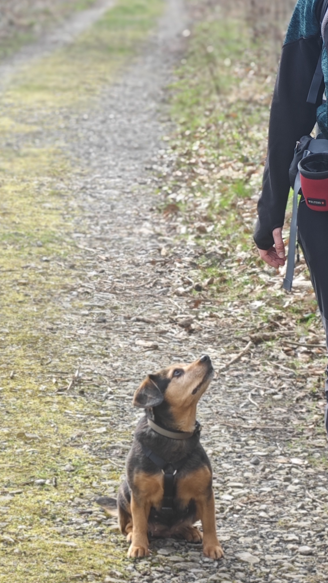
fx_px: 2537
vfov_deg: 13.1
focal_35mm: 164
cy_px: 245
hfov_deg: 7.4
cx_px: 198
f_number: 2
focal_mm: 10
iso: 50
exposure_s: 1/101
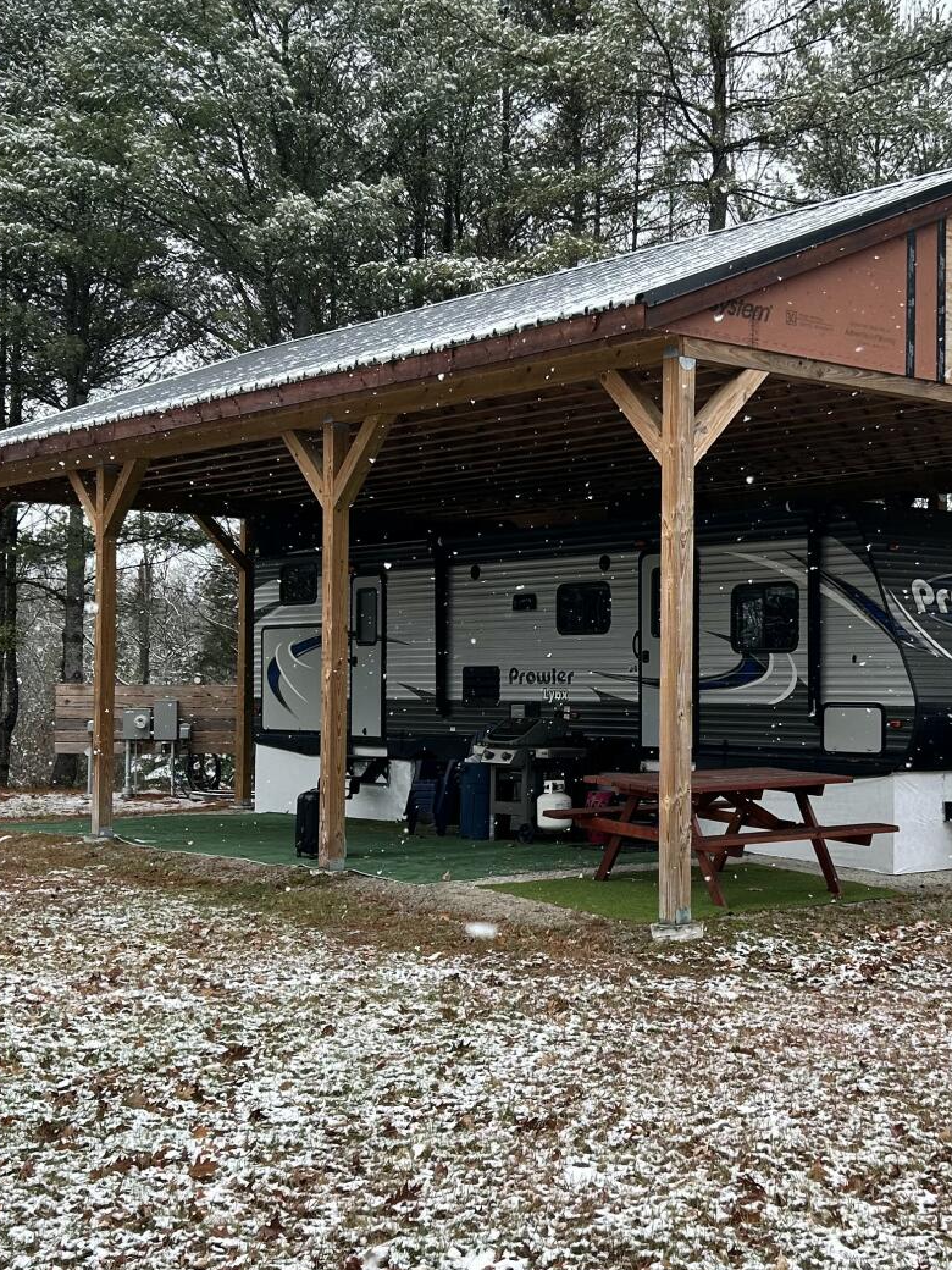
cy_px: 647
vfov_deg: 38.2
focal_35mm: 50
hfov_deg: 28.9
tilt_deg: +3.4
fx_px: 1833
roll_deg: +1.2
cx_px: 629
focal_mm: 5.7
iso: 50
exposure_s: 1/639
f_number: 1.5
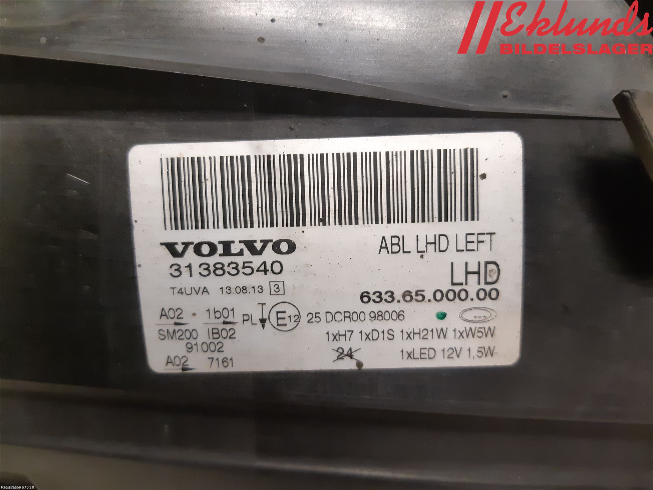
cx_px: 326
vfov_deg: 53.1
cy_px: 245
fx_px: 490
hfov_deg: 67.3
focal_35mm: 26
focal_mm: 3.93
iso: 320
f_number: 1.7
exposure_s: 1/50
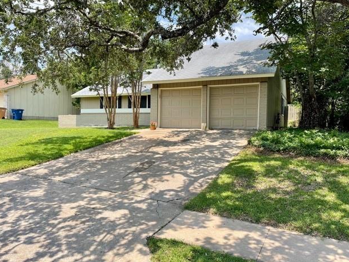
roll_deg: -0.6
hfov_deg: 65.3
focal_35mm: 27
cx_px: 180
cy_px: 126
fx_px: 272
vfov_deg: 51.3
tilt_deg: -1.3
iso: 32
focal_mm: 5.1
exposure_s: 1/1795
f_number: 1.6
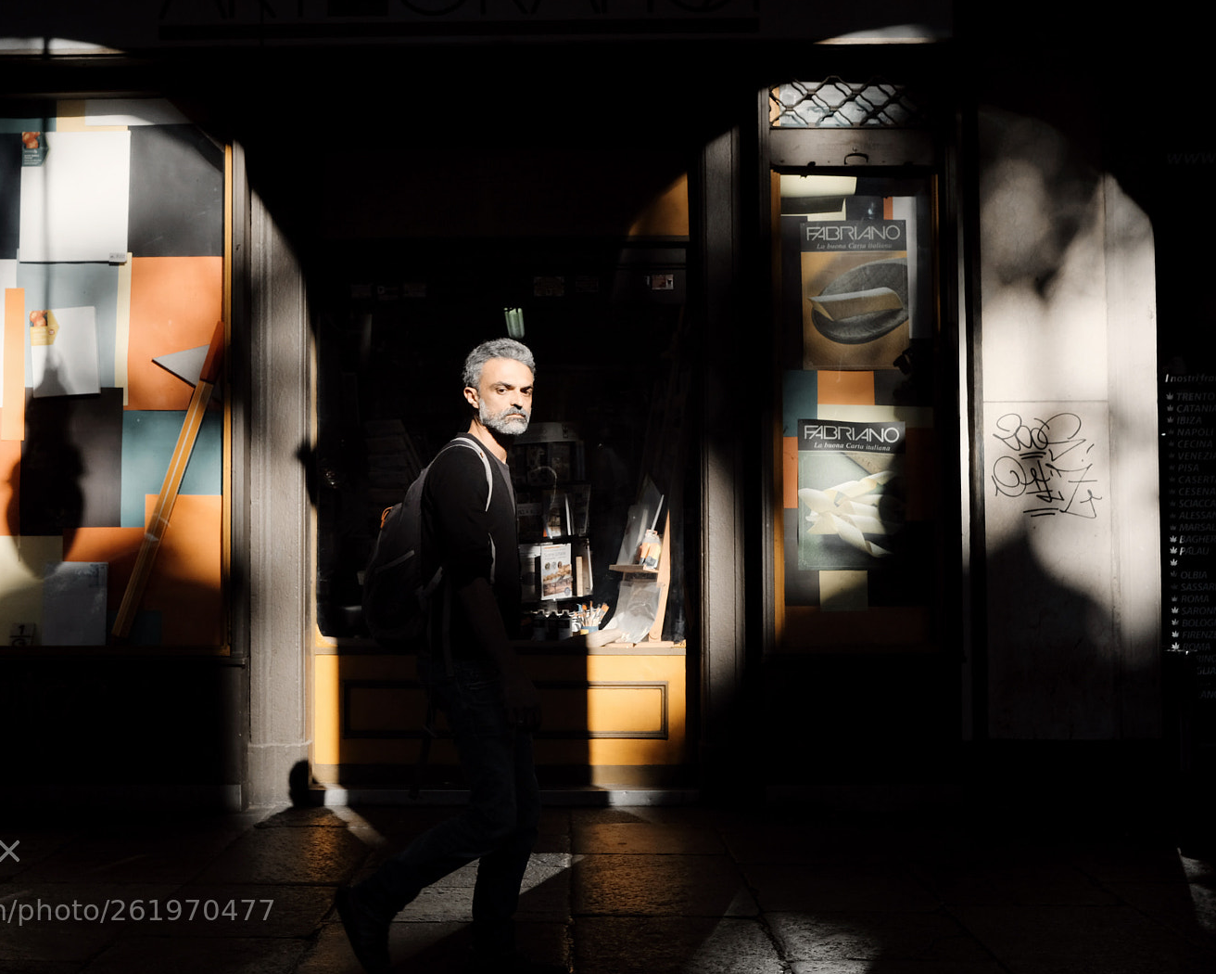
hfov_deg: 45.7
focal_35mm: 40
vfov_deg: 37.3
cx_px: 531
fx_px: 1440
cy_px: 490
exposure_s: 1/500
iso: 500
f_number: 8
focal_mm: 23
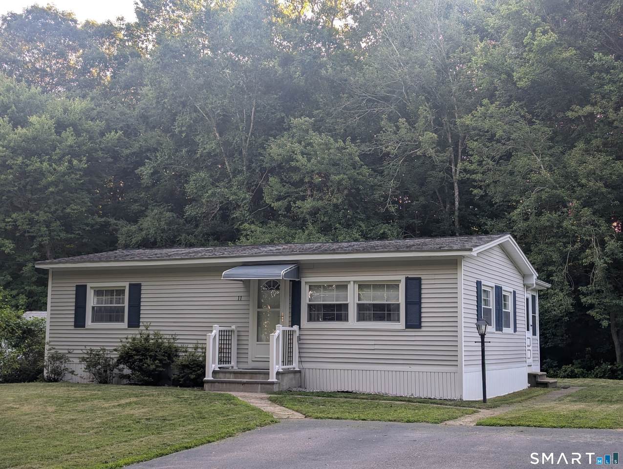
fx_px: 865
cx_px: 312
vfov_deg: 30.3
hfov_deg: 39.6
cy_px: 234
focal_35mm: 48
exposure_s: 1/190
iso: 41
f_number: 1.85
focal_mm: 6.81
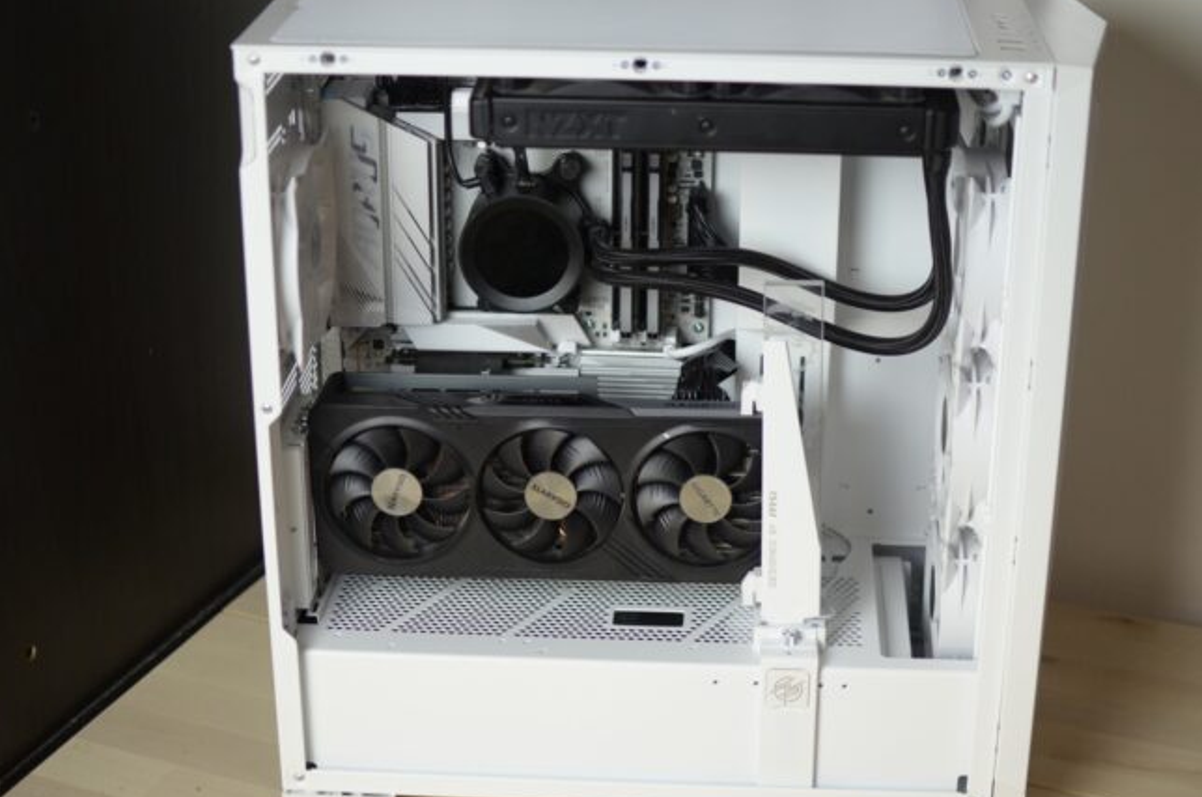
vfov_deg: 21.6
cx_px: 672
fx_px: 2086
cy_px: 428
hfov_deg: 32.1
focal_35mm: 63
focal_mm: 35
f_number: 1.8
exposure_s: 1/320
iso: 640
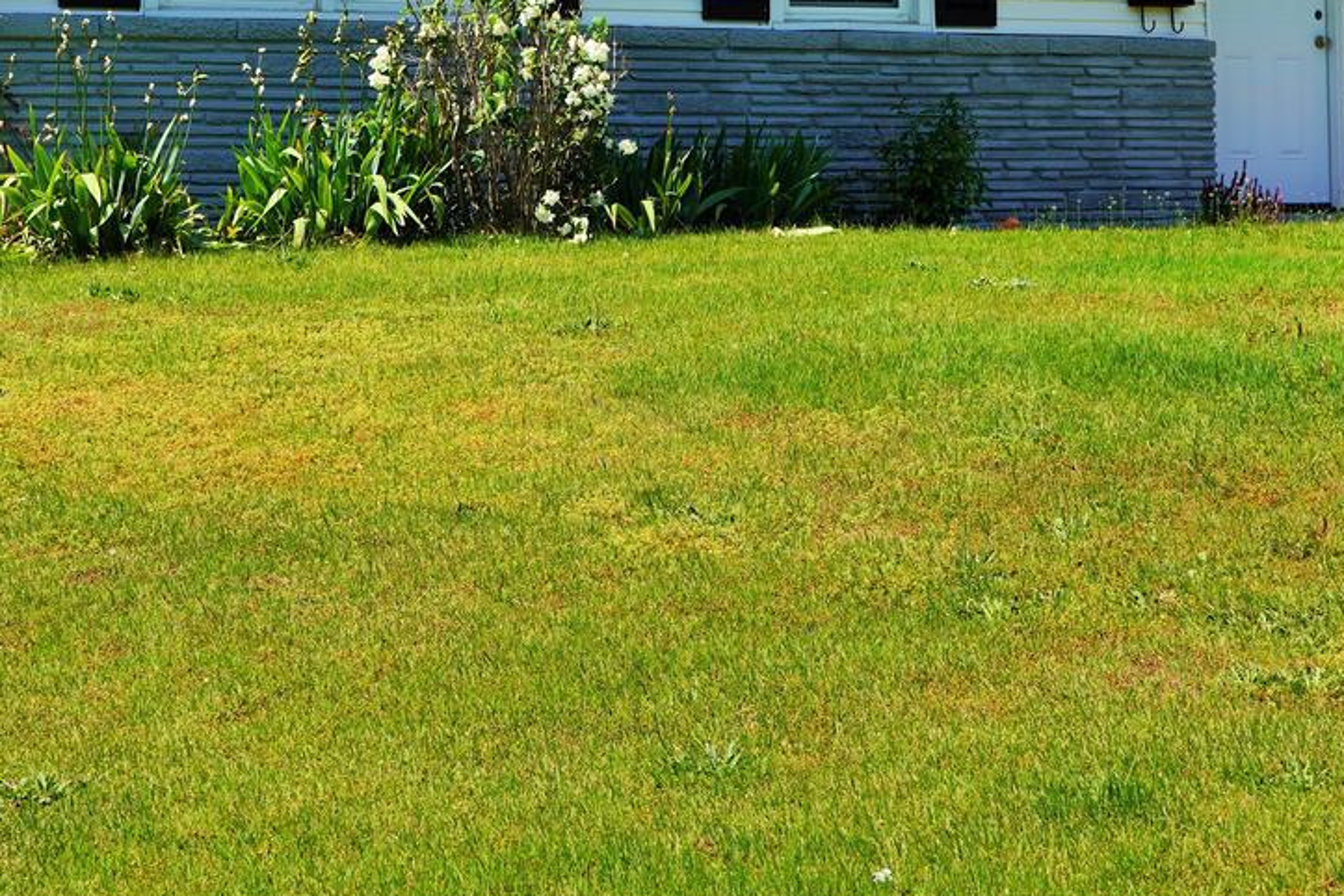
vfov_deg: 13.2
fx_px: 3808
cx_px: 652
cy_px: -102
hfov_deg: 20.0
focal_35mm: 102
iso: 100
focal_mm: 36
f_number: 5
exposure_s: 1/640
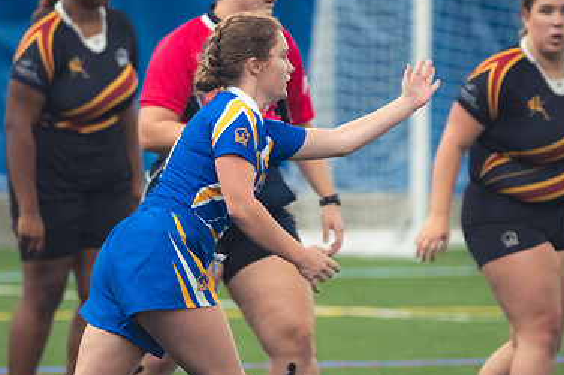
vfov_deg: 2.4
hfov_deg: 3.7
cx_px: 201
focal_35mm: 563
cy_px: 131
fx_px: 8816
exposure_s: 1/320
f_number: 2.8
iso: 2800
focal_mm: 200
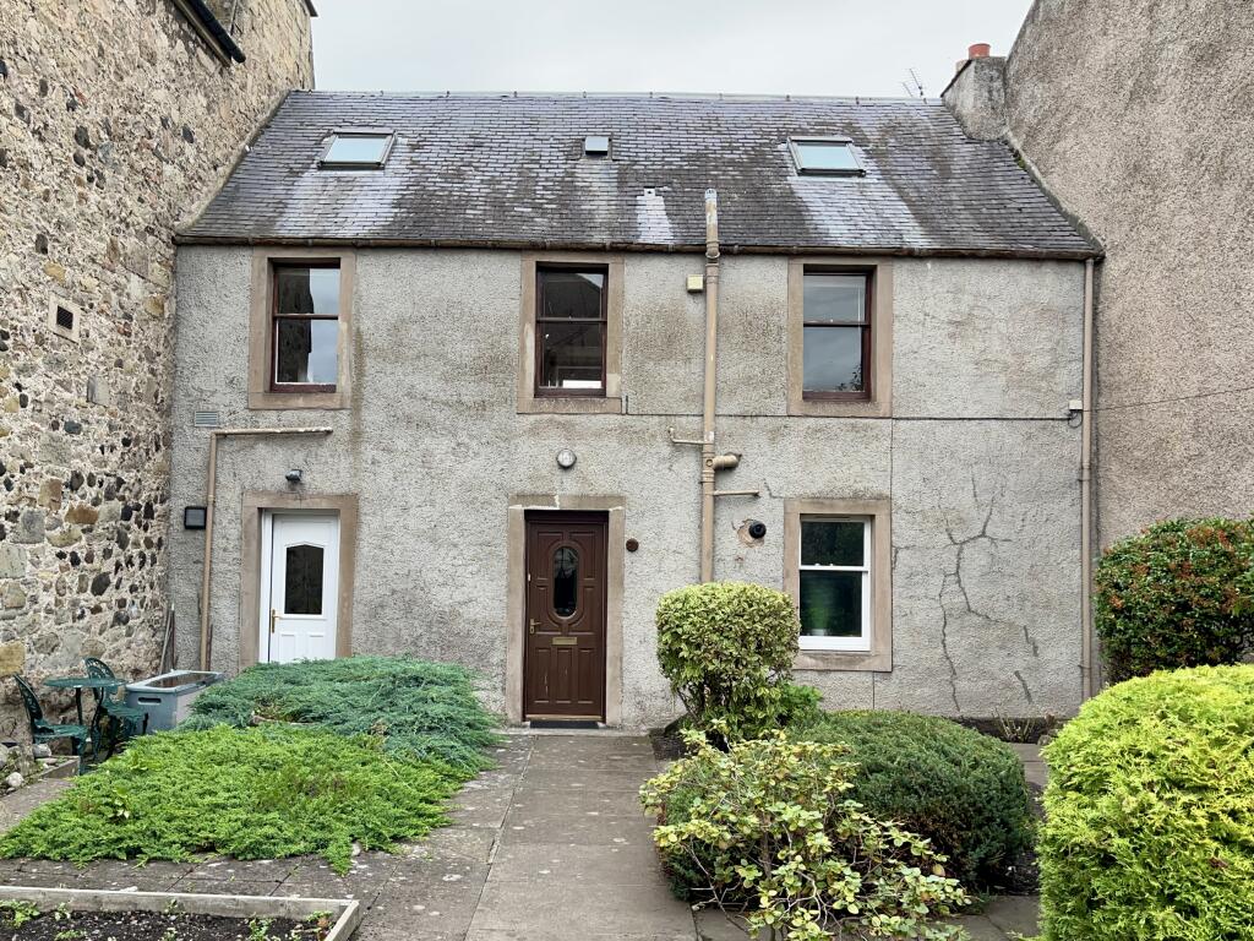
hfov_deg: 67.3
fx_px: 942
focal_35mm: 26
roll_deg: +0.0
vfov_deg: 53.1
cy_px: 470
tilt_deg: +1.3
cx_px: 627
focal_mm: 5.1
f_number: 1.6
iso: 50
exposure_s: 1/306
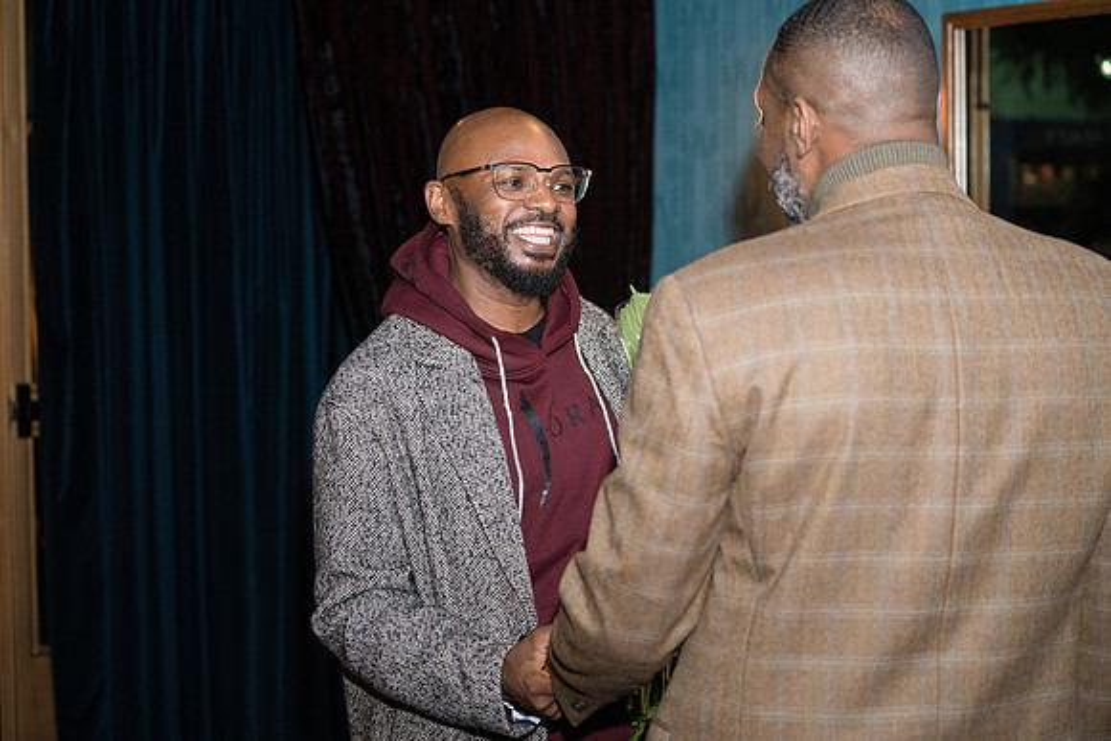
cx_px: 556
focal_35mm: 70
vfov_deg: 19.5
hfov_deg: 28.8
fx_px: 2161
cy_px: 370
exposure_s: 1/125
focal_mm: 70
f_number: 4
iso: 3200
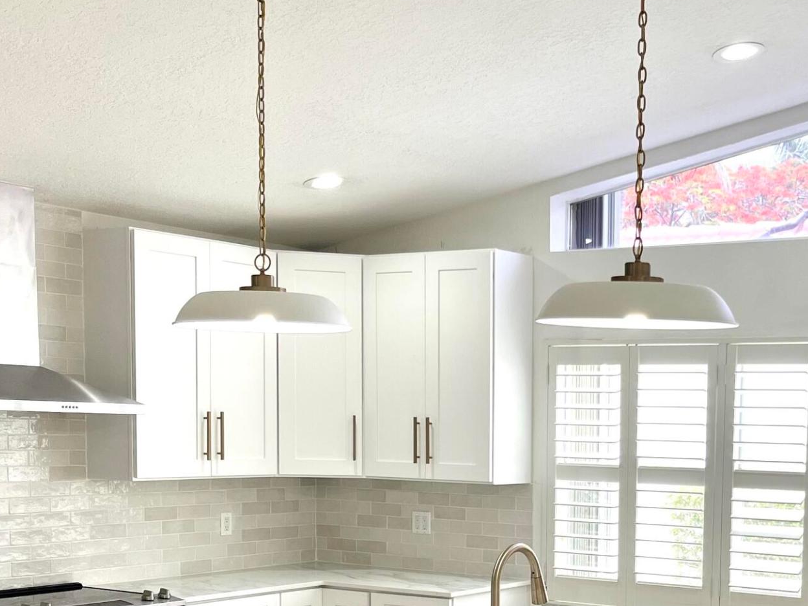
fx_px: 1401
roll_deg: -1.0
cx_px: 628
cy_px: 555
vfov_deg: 23.7
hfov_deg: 31.5
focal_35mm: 60
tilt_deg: -6.8
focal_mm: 5.1
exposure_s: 1/161
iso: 40
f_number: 1.6
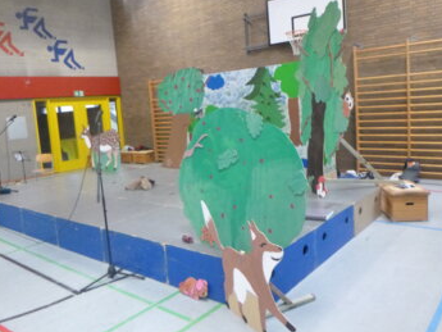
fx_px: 370
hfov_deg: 61.6
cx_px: 210
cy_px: 156
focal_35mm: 29
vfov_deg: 48.2
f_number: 3.9
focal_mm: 4.5
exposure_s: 1/50
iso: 800
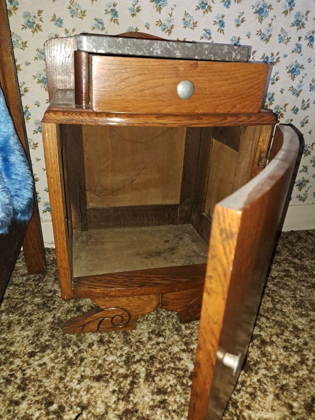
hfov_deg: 56.8
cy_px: 210
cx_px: 158
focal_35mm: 24
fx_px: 291
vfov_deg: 71.6
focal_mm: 5.23
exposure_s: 1/14
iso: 500
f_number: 1.8
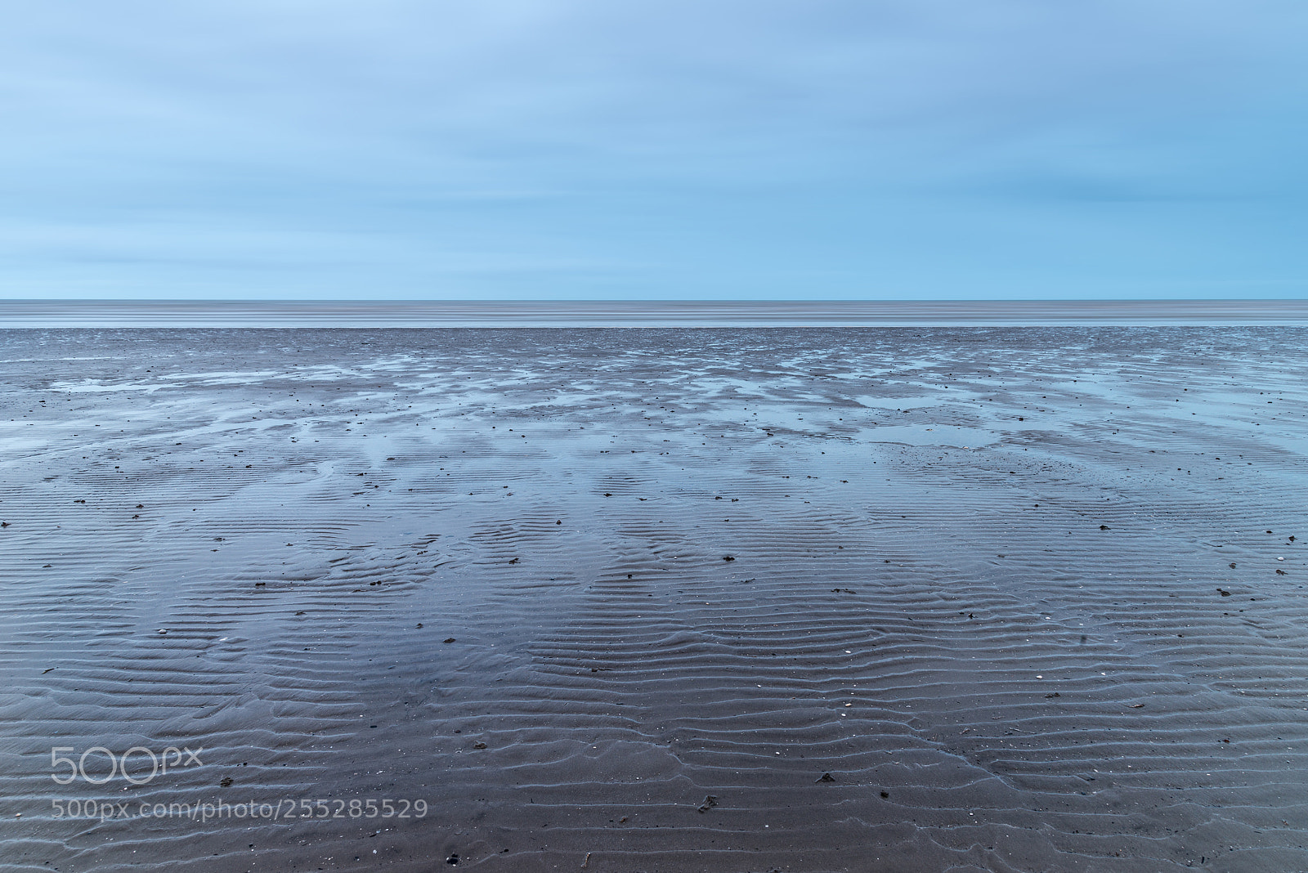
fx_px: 872
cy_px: 436
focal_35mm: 24
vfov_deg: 53.2
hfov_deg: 73.7
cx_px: 654
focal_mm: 24
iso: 100
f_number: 16
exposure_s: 4
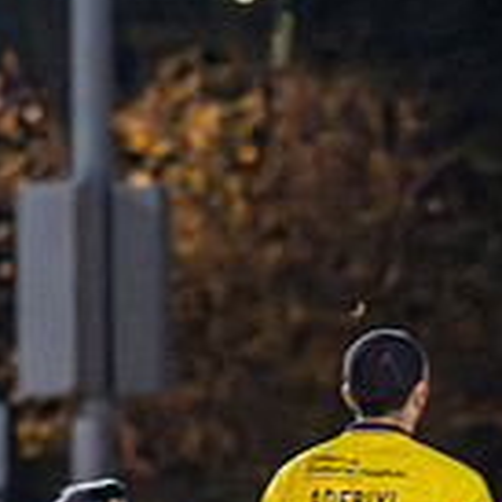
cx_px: 637
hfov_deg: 1.8
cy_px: 678
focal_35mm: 991
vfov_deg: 1.8
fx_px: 16259
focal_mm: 135
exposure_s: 1/1250
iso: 5000
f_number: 1.8
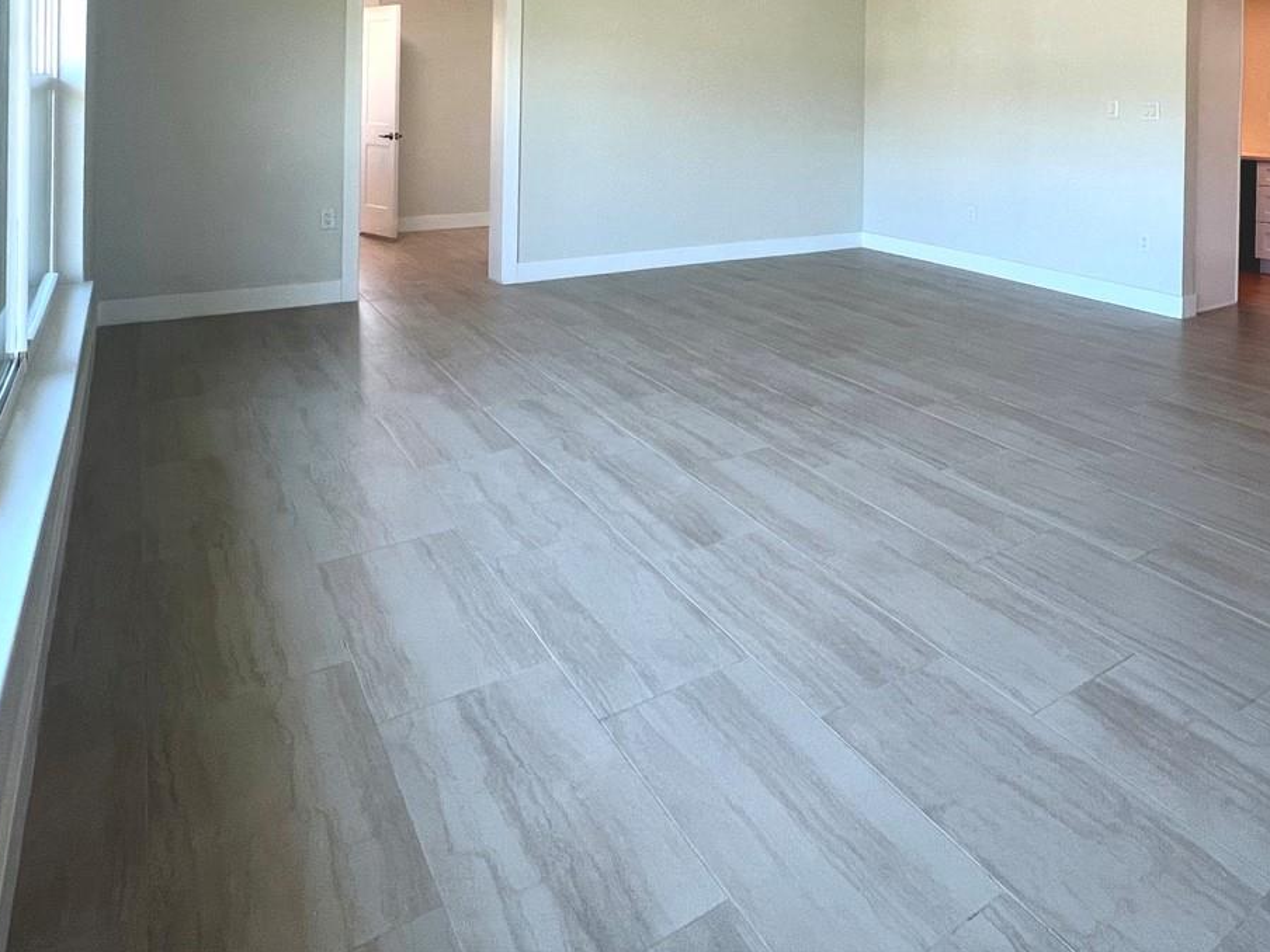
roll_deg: -1.0
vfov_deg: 52.5
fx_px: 844
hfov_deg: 72.4
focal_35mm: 23
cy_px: 112
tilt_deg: -0.3
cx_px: 811
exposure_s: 1/120
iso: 80
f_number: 1.8
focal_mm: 1.57
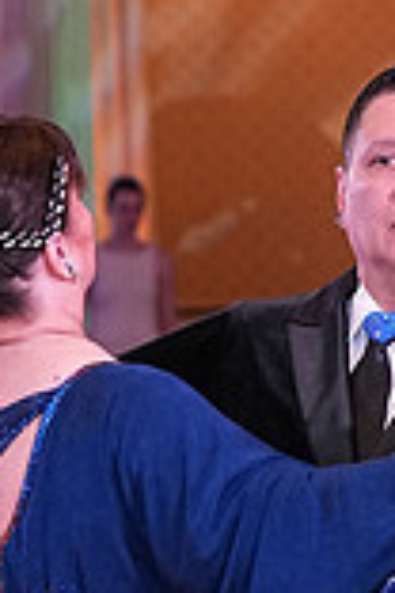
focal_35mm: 425
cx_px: 222
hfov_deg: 3.2
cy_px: 878
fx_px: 6994
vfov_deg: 4.8
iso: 2500
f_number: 4.5
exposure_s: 1/320
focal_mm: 76
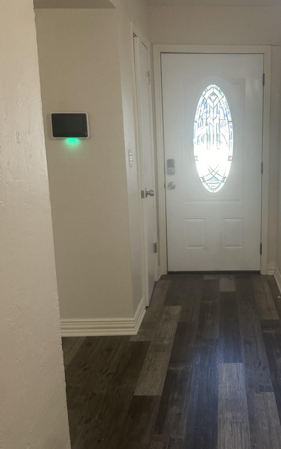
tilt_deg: -9.8
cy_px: 217
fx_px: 441
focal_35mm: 36
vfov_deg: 54.0
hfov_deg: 34.3
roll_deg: -0.2
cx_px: 226
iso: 200
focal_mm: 6.86
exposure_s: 1/120
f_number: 1.78
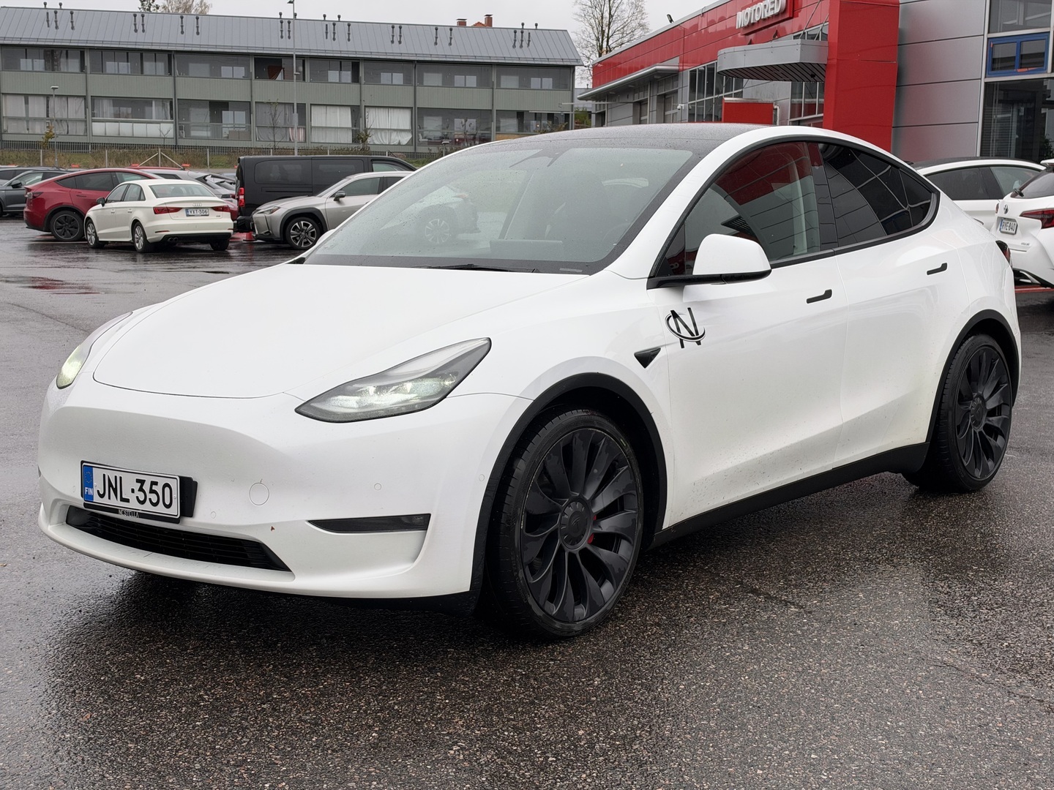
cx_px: 527
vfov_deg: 30.3
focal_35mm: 48
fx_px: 1462
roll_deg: -0.2
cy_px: 395
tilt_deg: -7.0
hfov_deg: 39.7
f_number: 1.8
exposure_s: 1/898
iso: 64
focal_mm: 6.93
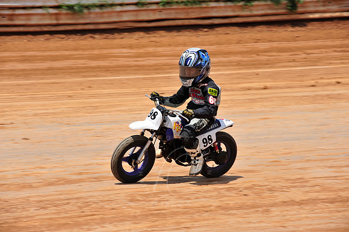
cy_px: 116
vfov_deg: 8.1
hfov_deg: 12.1
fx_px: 1647
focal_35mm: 170
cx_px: 174
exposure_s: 1/400
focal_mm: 170
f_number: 10
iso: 200
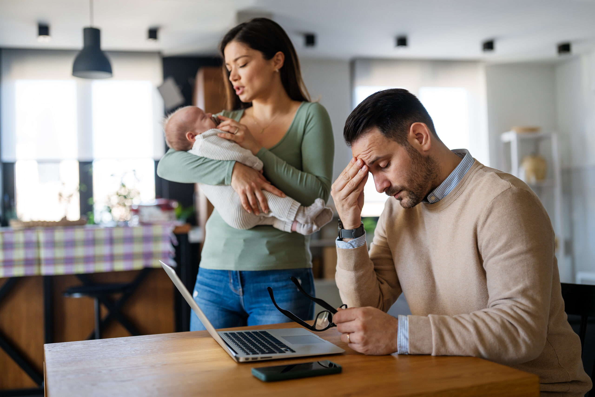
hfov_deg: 48.5
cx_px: 298
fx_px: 661
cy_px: 198
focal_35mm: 40
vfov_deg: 33.4
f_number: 1.6
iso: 320
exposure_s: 1/400
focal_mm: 40
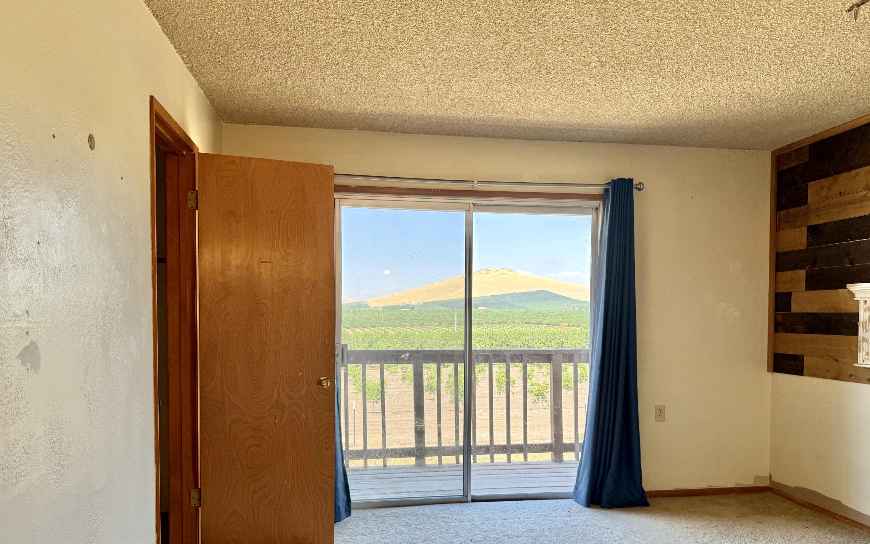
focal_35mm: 26
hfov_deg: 70.4
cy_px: 330
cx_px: 443
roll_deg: -0.3
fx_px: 617
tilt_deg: -0.7
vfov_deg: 47.3
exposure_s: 1/430
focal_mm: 6.76
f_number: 1.78
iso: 100
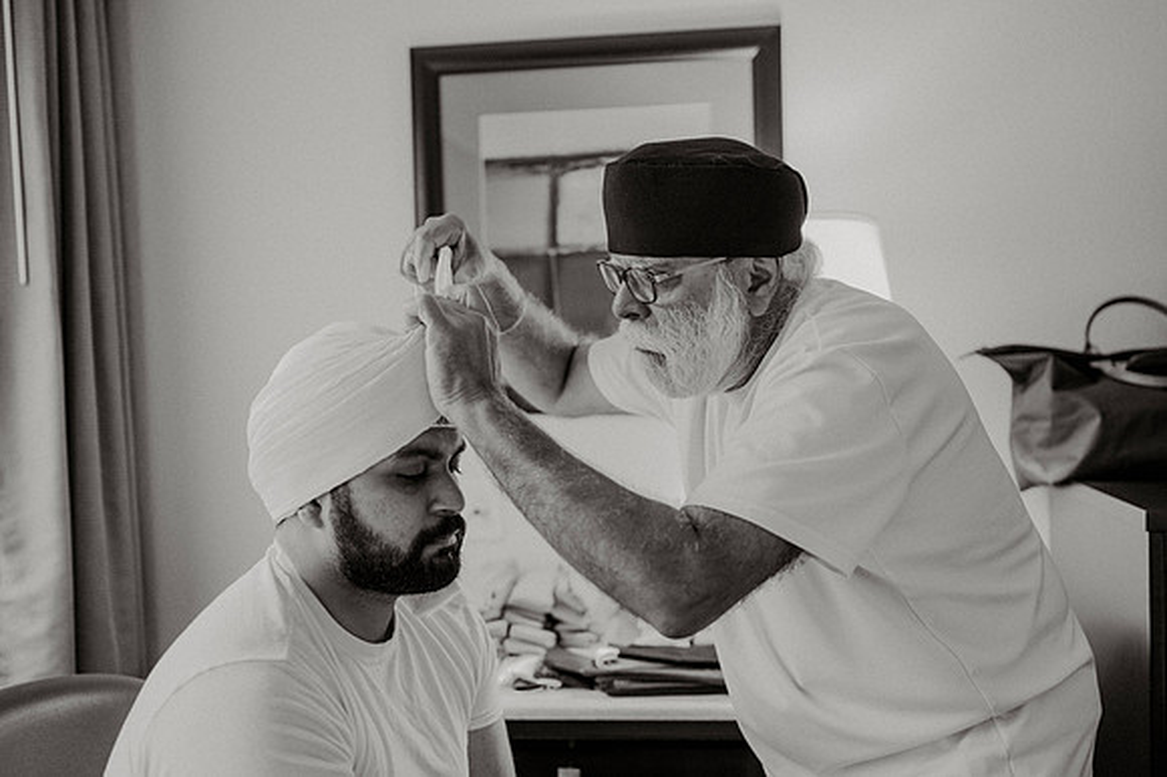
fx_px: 1197
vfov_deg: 35.9
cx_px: 616
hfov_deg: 52.0
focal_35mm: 37
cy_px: 410
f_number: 2
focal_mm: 35
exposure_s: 1/100
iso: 2000
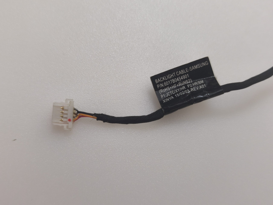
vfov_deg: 40.7
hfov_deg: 52.6
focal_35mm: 35
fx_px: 276
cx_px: 136
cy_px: 102
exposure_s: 1/50
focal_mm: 6.57
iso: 500
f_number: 1.6
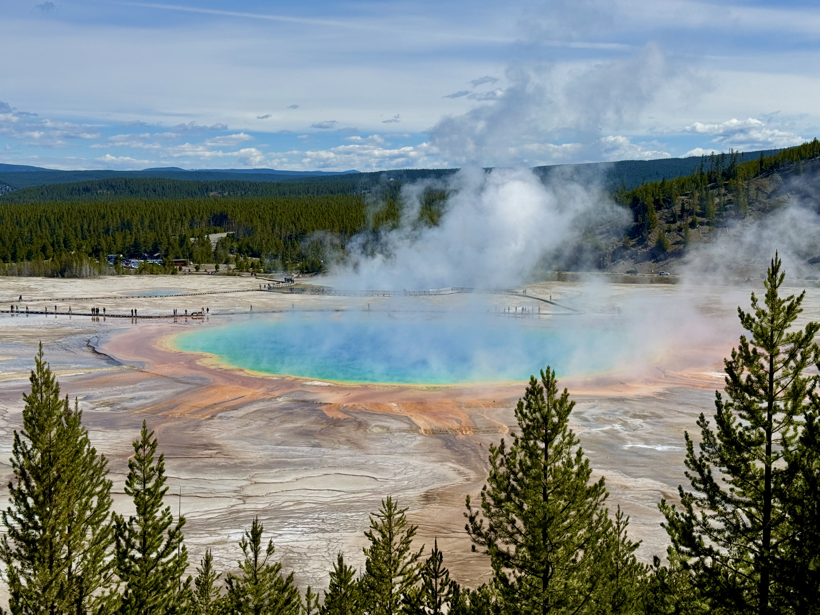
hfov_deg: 39.7
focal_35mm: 48
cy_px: 308
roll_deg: -0.5
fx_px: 1137
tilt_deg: -6.1
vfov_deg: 30.3
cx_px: 410
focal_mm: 6.76
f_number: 1.78
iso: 64
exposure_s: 1/9009
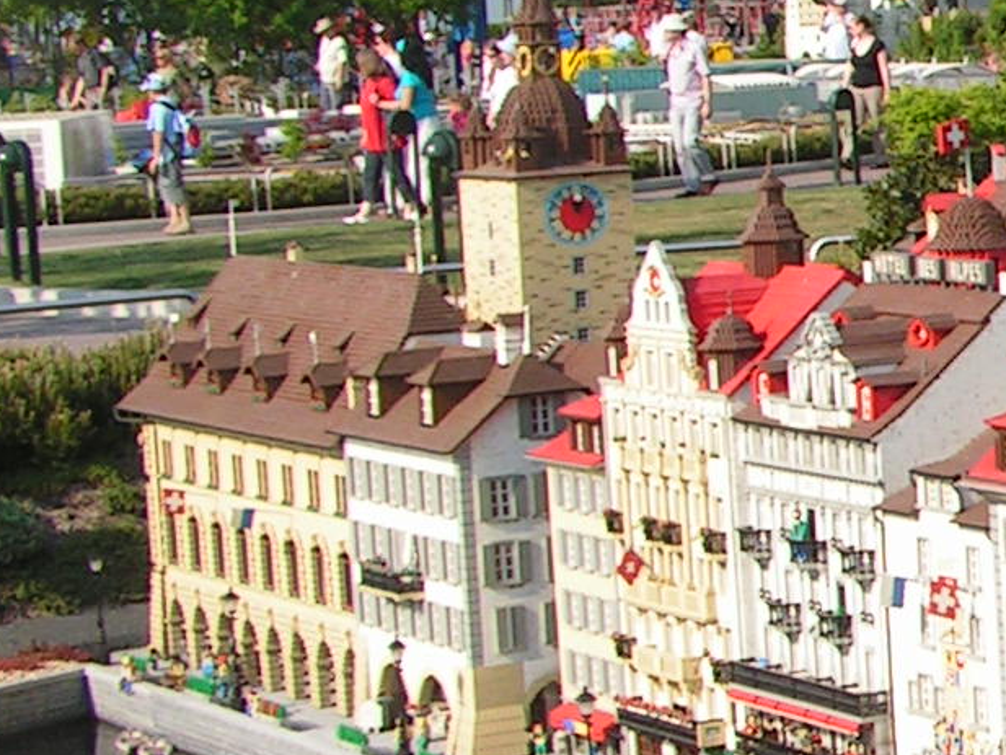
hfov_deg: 12.9
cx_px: 1777
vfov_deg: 10.6
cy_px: 298
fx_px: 4069
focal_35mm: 140
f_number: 5.6
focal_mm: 6.3
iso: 50
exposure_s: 1/250
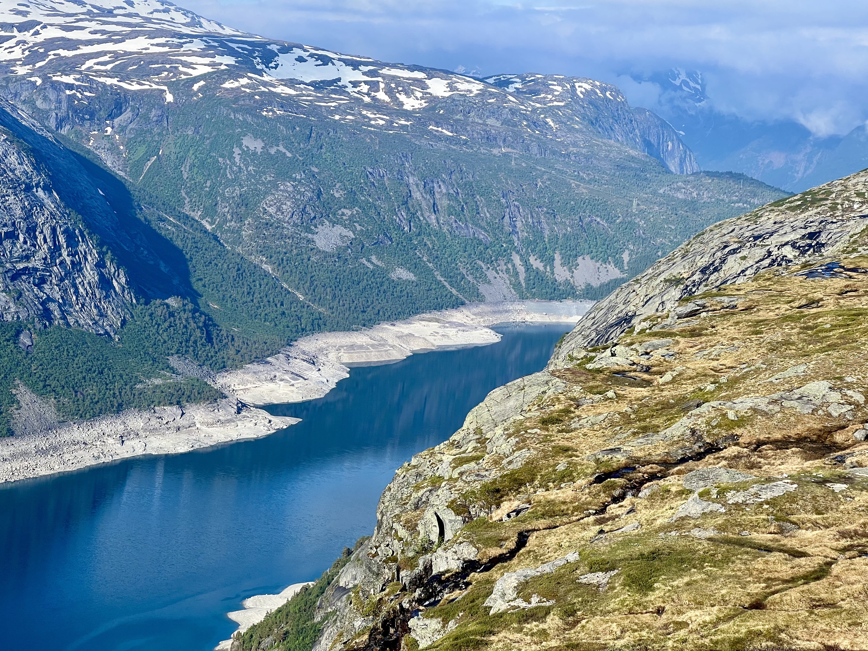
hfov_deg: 25.3
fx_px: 1931
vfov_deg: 19.1
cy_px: 326
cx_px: 434
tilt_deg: -8.1
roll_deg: -2.3
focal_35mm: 77
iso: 32
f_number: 2.8
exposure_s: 1/686
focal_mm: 9
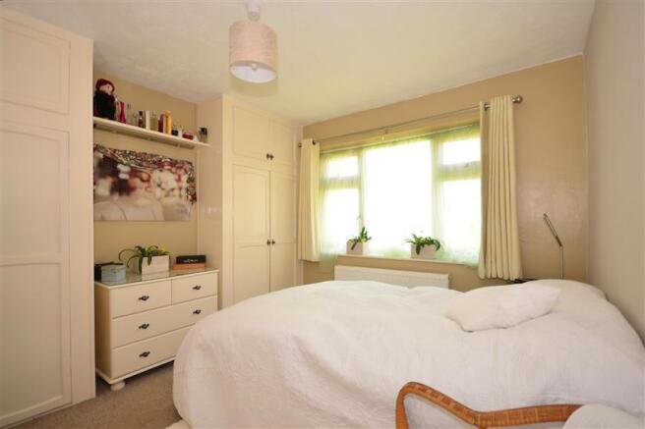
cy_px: 214
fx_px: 269
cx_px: 322
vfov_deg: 77.3
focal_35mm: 15
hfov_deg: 100.4
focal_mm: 10
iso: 200
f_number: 5
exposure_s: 1/40
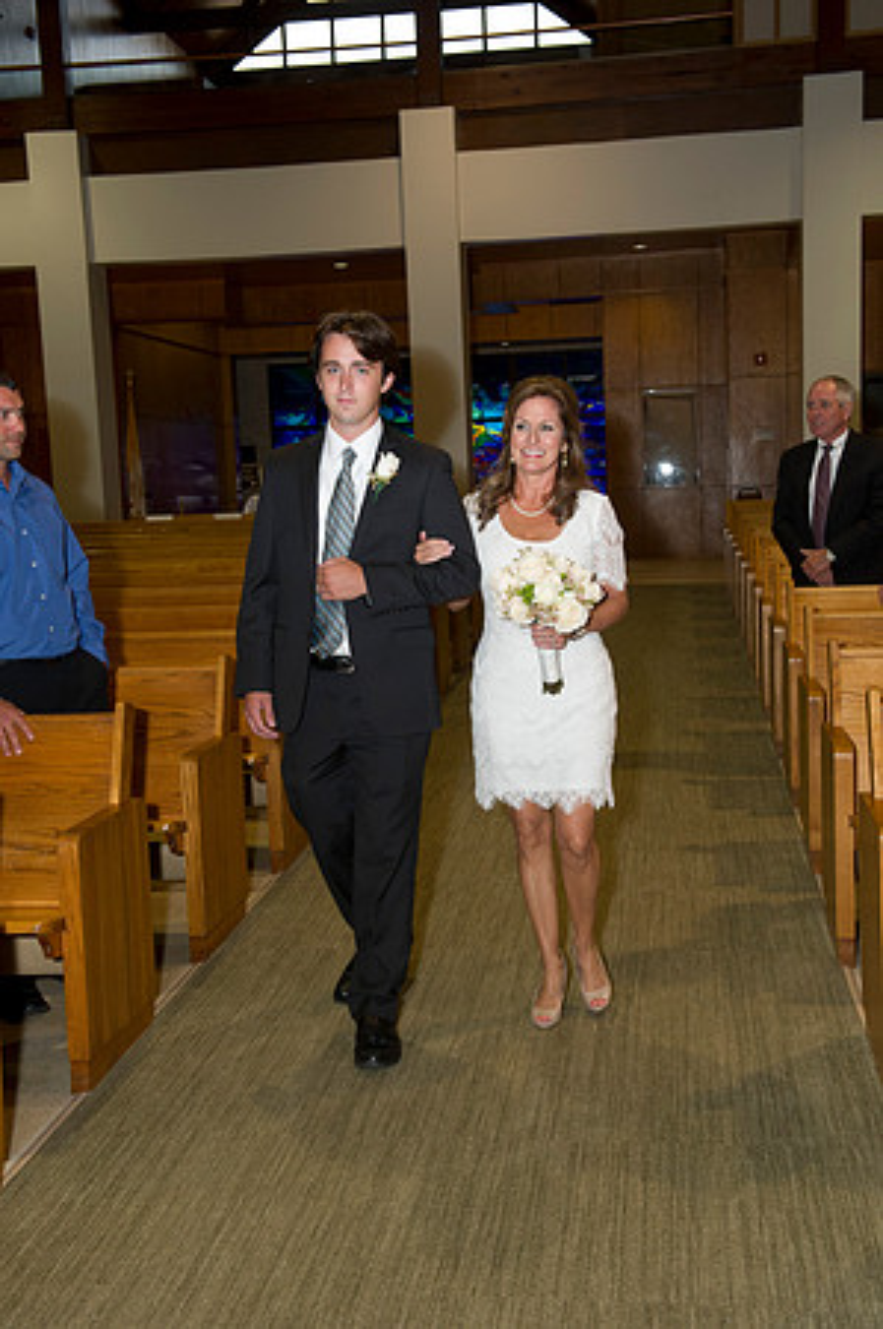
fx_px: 1622
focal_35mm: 44
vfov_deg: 44.5
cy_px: 664
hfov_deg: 30.4
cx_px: 442
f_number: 5.6
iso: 1600
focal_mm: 44
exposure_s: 1/100
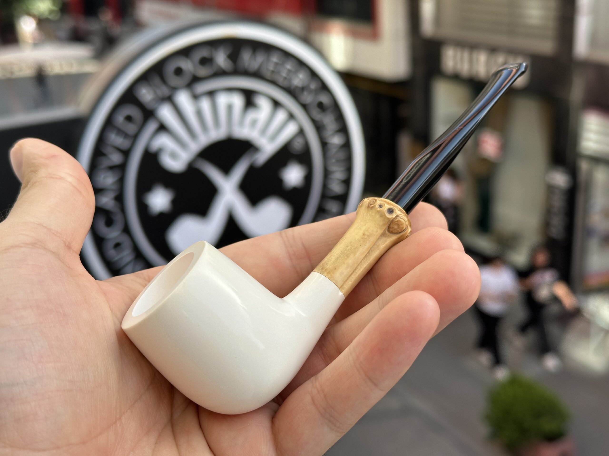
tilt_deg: -19.9
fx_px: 844
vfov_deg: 30.3
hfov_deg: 39.7
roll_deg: +3.6
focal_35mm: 48
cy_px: 228
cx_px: 304
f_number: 1.78
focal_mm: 6.86
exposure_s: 1/850
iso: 64
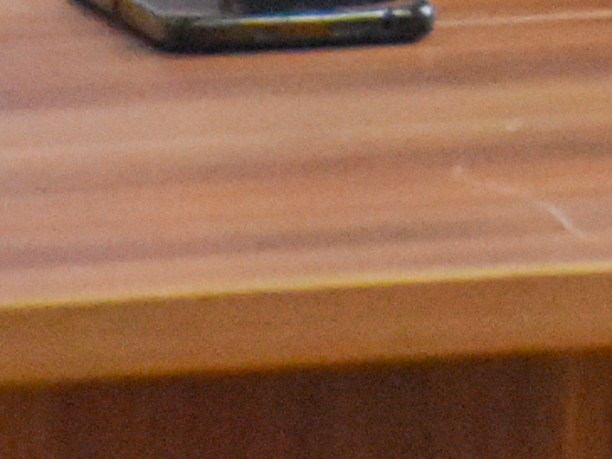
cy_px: -1126
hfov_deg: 1.7
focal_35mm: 1129
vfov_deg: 1.3
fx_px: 19960
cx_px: 2084
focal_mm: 95
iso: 4500
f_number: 5.3
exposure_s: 1/60
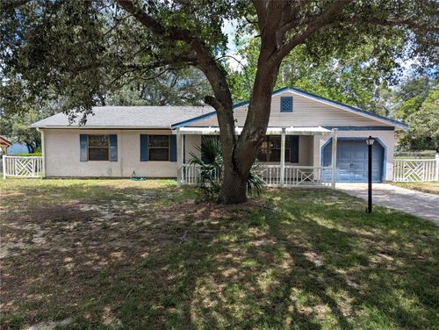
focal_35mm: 24
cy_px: 165
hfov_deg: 71.5
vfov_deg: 56.9
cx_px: 220
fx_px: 305
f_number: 1.85
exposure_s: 1/583
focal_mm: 6.81
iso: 38
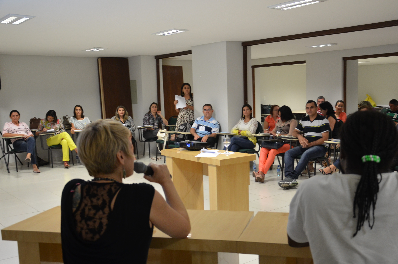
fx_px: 430
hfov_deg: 49.5
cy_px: 150
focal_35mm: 39
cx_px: 229
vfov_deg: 34.0
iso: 800
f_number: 3.8
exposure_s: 1/40
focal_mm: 22
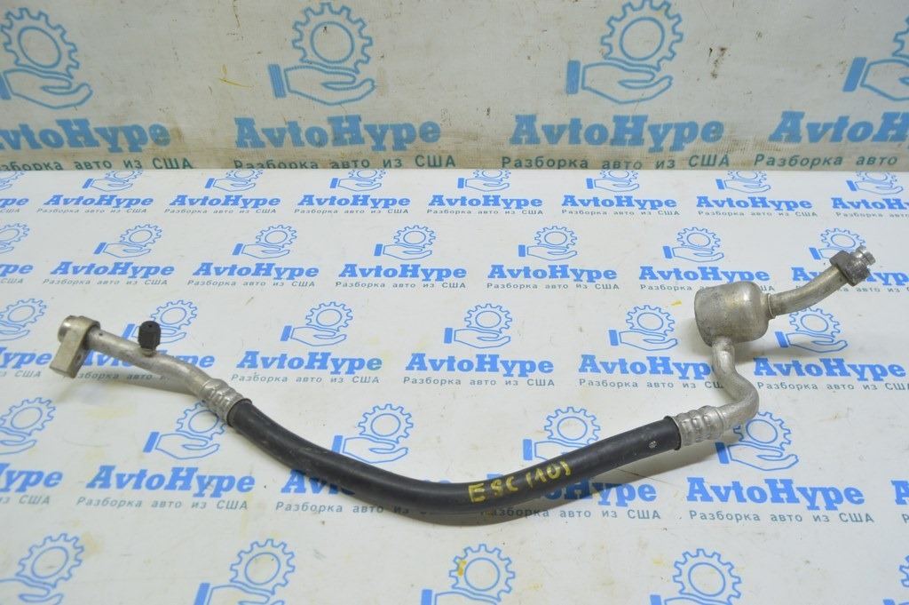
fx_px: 681
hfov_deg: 67.4
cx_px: 454
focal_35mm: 27
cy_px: 302
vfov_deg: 47.9
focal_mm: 18
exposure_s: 1/20
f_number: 5.6
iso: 400
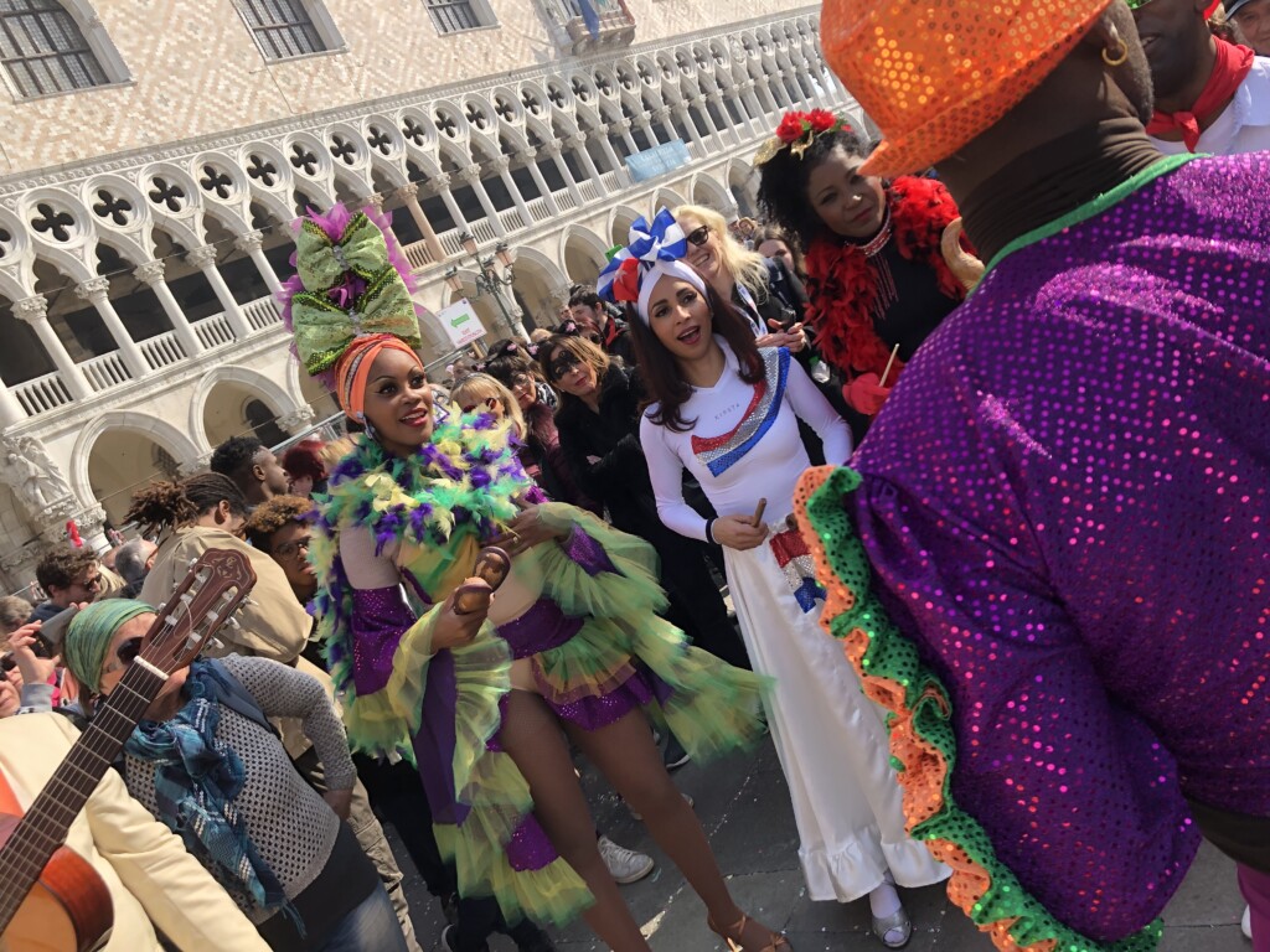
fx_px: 1027
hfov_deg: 63.4
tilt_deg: -8.0
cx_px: 635
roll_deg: +27.8
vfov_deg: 49.7
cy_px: 476
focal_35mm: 28
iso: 20
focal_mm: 3.99
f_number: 1.8
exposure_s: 1/738
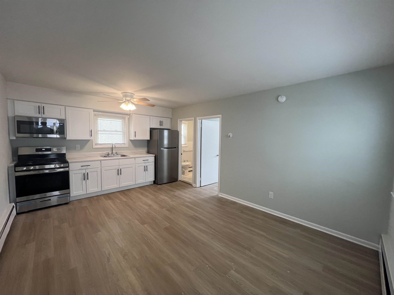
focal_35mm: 13
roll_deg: -1.2
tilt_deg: -4.8
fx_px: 148
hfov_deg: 106.2
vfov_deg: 89.9
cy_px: 148
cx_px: 197
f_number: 1.8
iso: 160
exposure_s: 1/120
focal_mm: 1.57
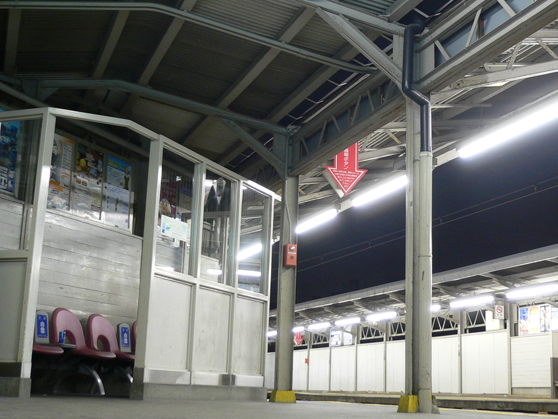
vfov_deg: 26.9
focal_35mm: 54
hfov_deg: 35.3
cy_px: 137
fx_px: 870
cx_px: 364
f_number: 2.8
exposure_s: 1/3.2
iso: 80
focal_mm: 5.8
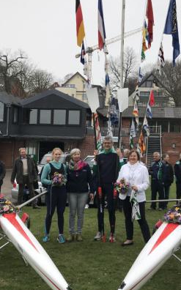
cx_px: 106
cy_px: 134
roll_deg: -1.4
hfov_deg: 28.5
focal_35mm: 45
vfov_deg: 44.4
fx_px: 356
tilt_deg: +2.2
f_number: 1.8
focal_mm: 3.99
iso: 20
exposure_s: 1/1100
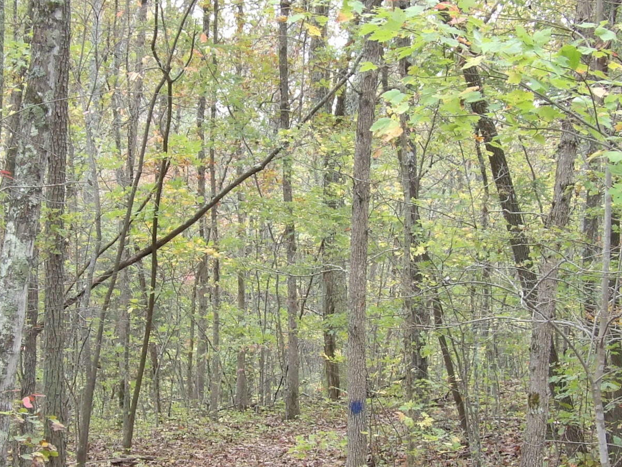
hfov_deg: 14.8
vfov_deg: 11.1
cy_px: 293
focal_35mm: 133
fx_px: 2391
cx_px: 262
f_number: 3.9
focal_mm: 9.5
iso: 198
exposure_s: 1/60
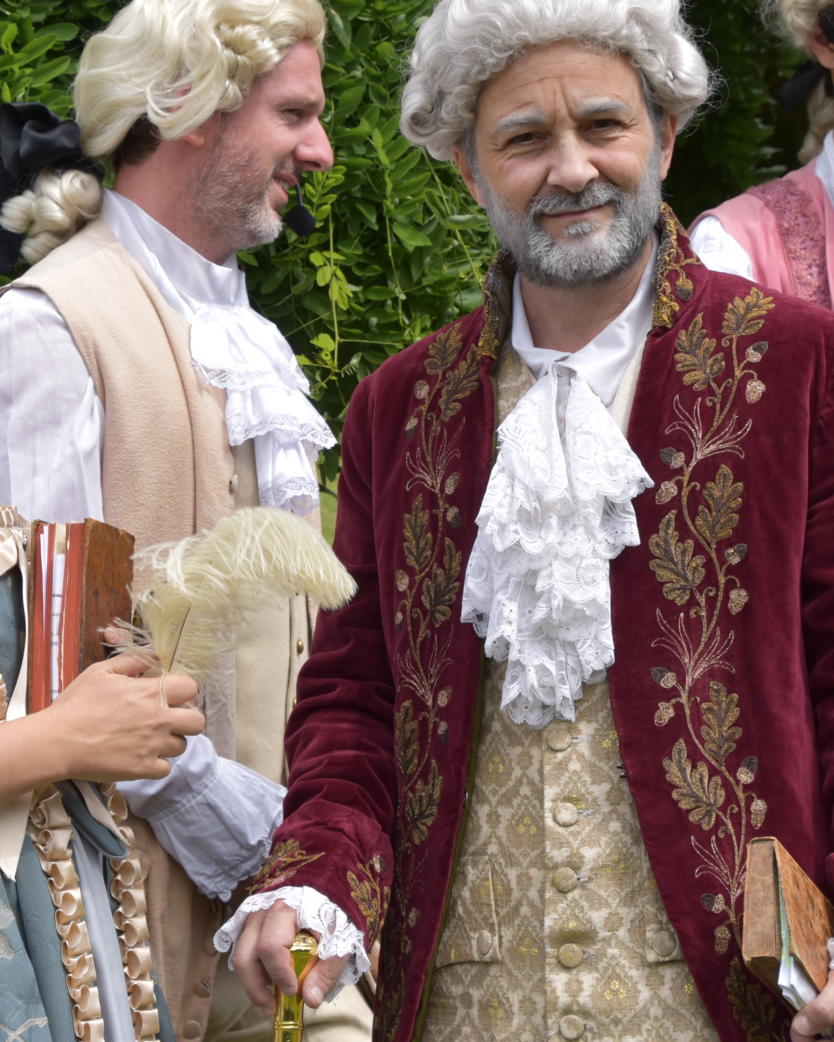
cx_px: 345
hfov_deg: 12.6
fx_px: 3764
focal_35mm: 122
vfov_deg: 15.8
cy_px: 426
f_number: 9
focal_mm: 48
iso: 200
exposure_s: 1/320
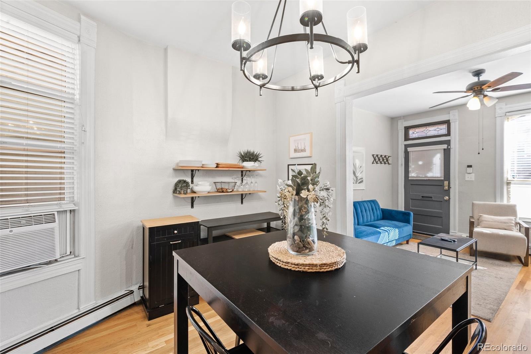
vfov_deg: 73.7
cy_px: 177
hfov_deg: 96.7
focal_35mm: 16
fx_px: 236
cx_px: 266
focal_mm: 16
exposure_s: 2.5
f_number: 9
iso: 500
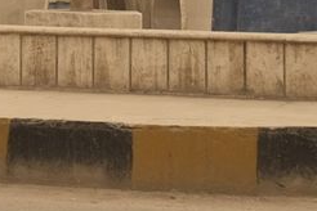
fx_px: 1523
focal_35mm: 173
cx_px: -3
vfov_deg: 7.6
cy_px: -221
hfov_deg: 11.8
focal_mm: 27.4
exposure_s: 1/420
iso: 1600
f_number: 4.5
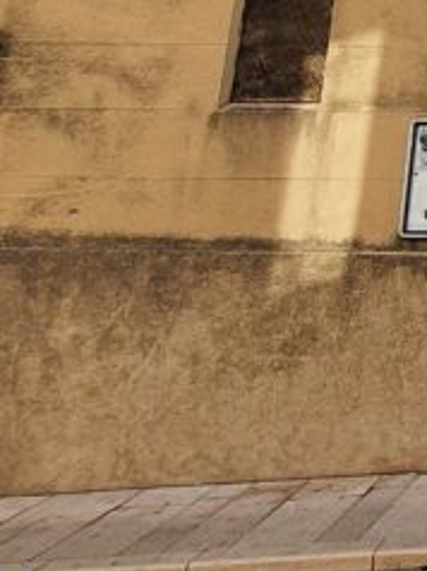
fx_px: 923
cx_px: 729
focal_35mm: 56
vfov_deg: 29.9
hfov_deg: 20.2
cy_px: -96
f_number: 2.2
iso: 50
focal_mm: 1.74
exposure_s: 1/390
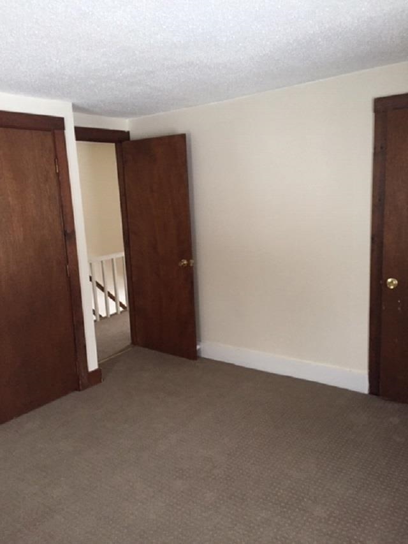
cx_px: 204
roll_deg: +3.0
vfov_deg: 61.7
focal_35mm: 29
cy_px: 272
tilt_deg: -10.7
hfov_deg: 48.2
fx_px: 456
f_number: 2.2
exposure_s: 1/30
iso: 200
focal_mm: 4.15
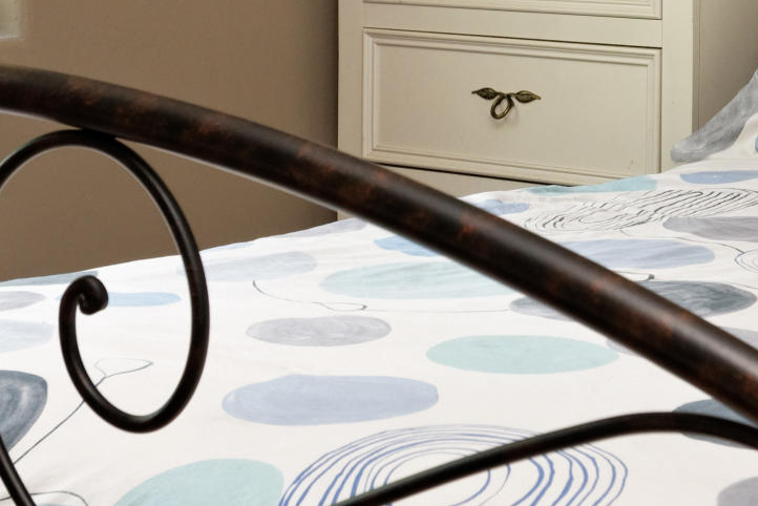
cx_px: 525
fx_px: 2275
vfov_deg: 12.5
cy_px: -1
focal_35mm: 108
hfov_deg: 18.8
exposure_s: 1/20
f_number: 6.3
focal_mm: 26
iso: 400
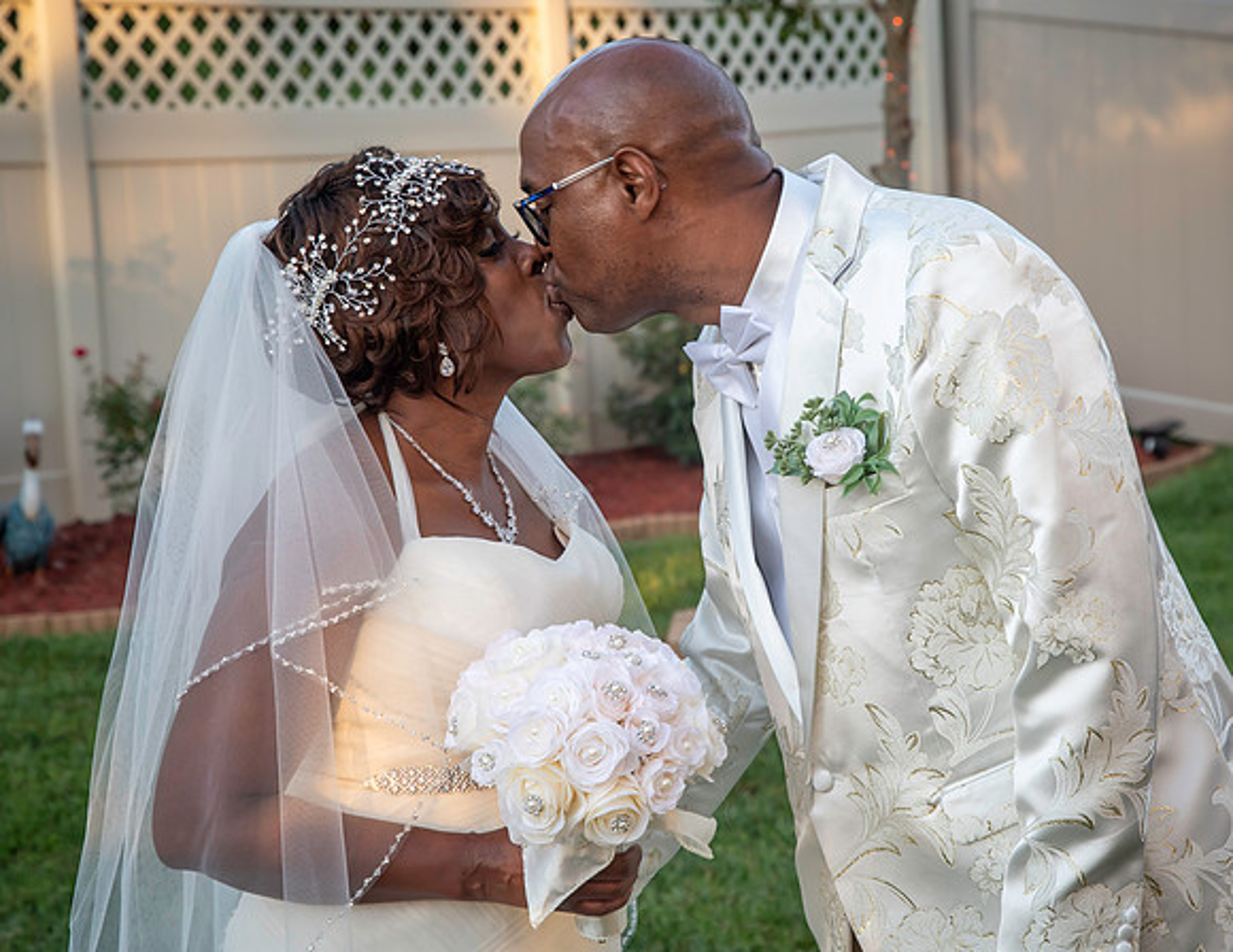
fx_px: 3522
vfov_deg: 15.4
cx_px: 721
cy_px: 454
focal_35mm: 98
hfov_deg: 19.8
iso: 400
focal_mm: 55
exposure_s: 1/250
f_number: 5
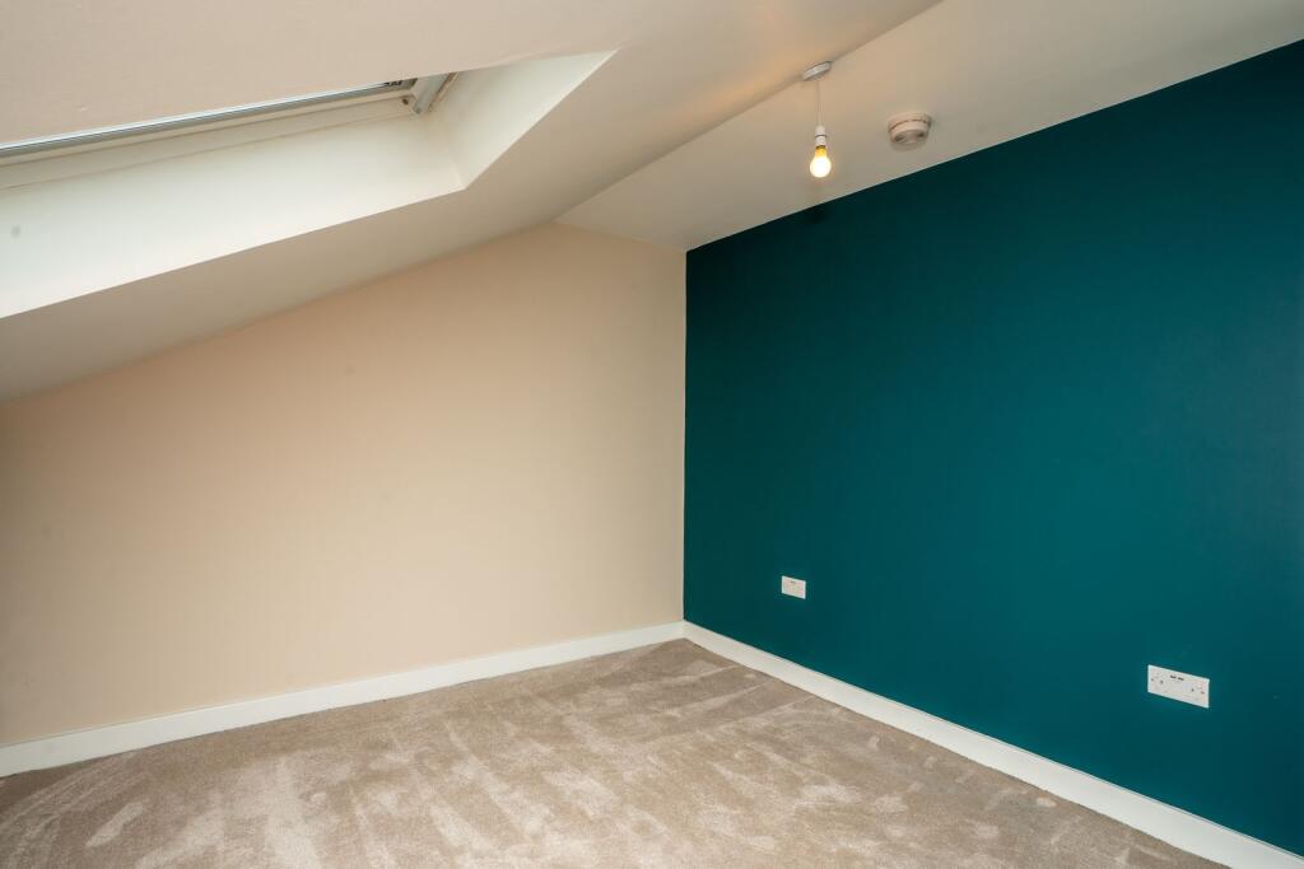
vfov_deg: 71.3
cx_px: 652
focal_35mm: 17
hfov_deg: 94.2
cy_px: 434
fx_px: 606
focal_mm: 16
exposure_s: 1/60
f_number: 10
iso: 250
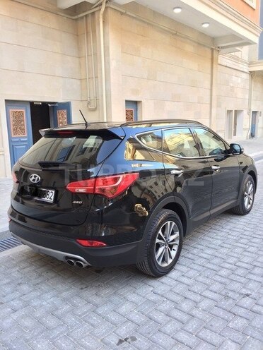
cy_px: 175
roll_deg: +1.7
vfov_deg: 61.7
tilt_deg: -8.1
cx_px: 132
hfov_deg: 48.2
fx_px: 294
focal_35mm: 29
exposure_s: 1/50
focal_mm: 4.15
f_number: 2.2
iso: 32
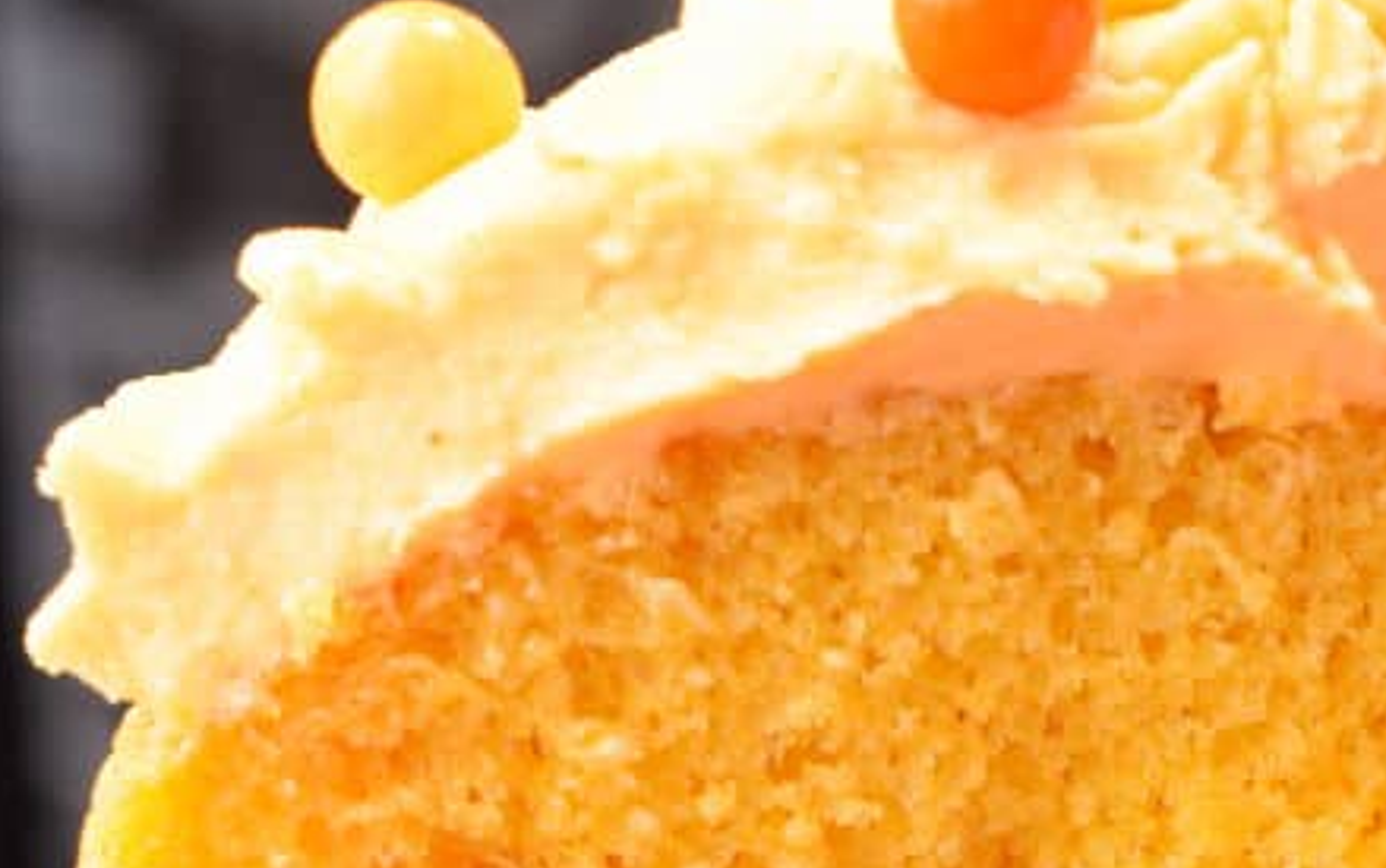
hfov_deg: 14.7
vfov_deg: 9.2
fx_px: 5367
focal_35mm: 142
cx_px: 1013
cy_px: 780
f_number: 8
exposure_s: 1/125
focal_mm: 34
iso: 400
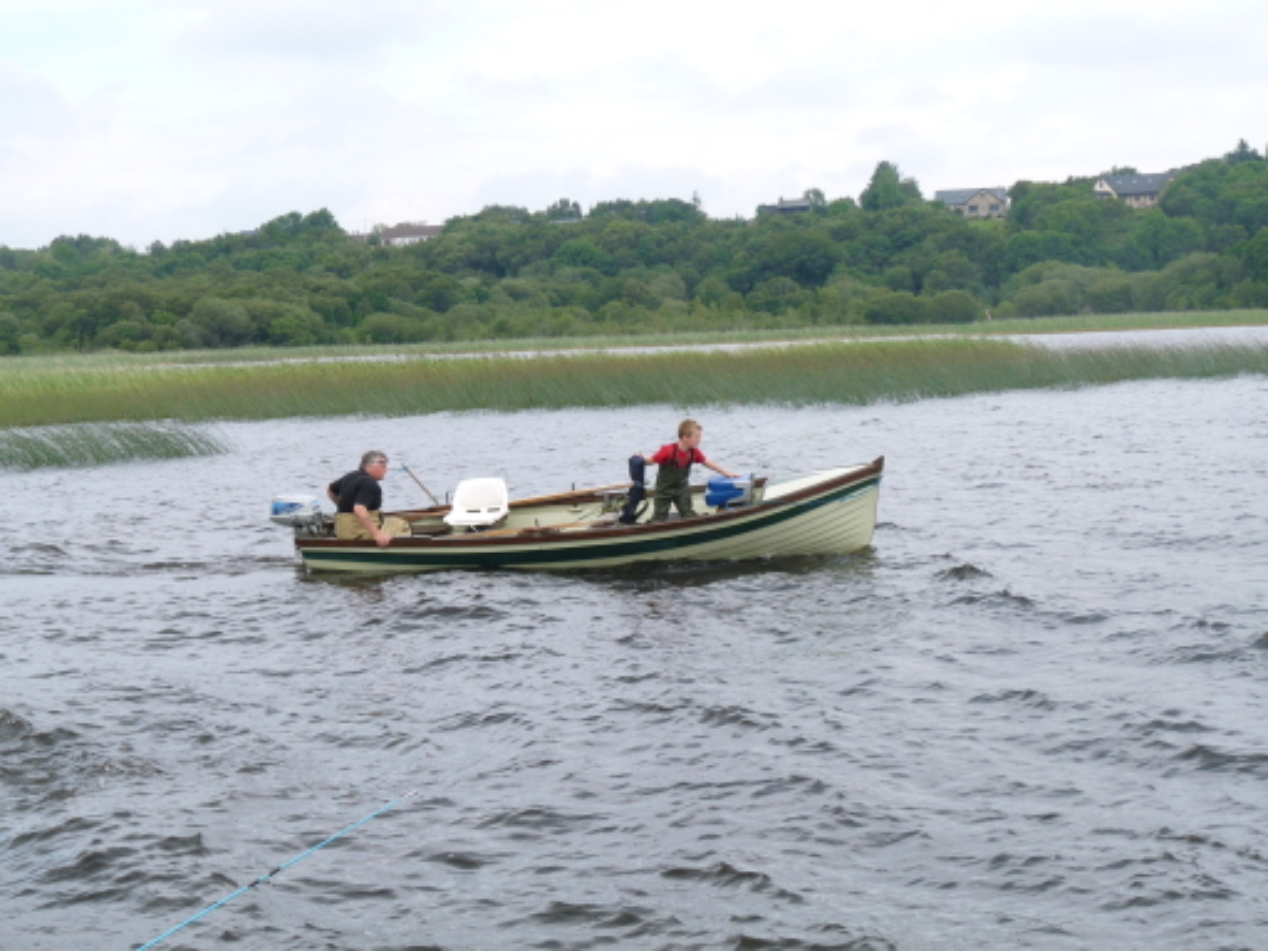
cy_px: 476
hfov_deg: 29.0
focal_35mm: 67
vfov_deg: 21.9
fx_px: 2454
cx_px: 634
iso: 100
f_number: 5
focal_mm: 11.9
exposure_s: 1/200
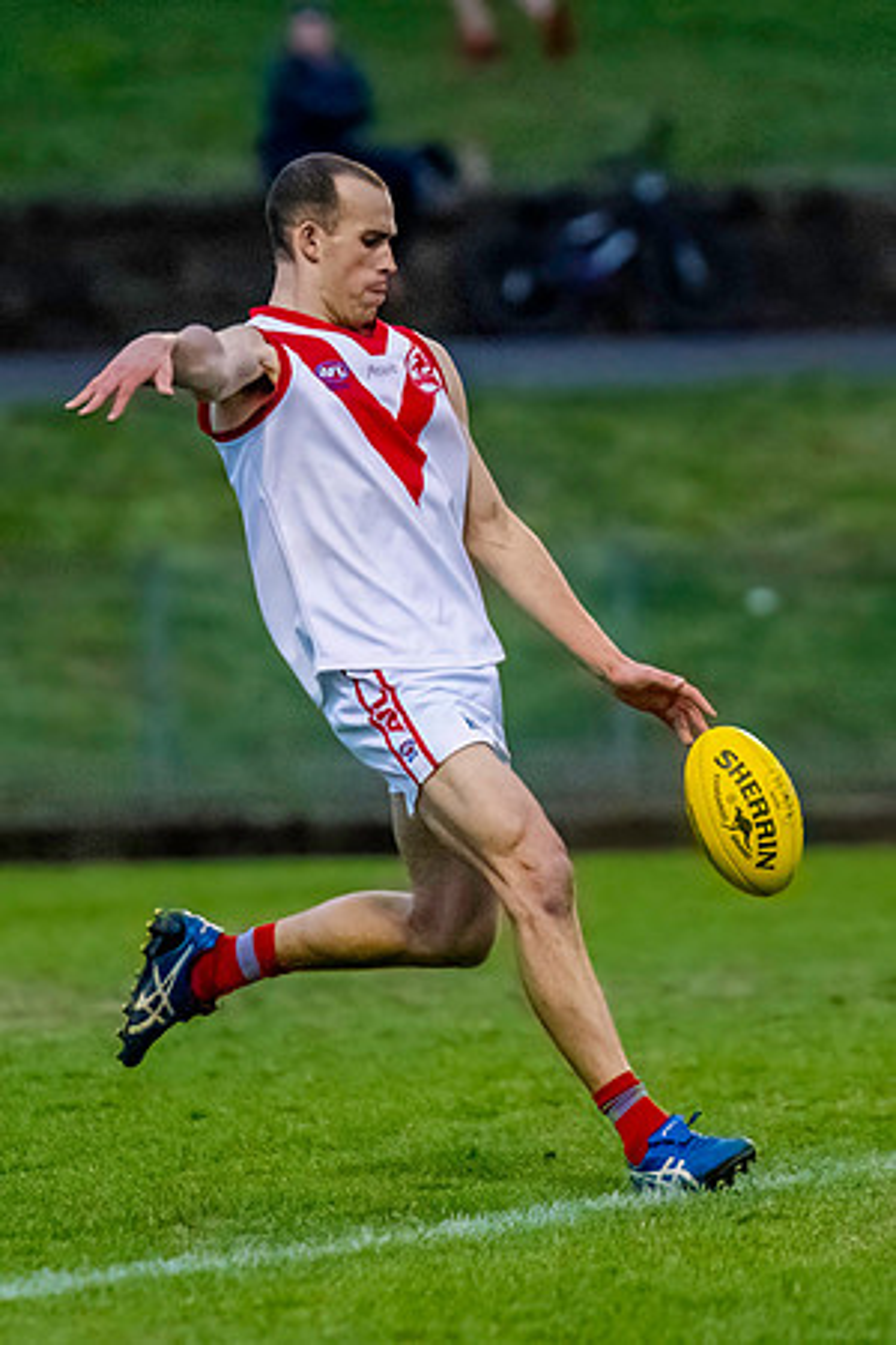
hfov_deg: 2.0
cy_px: 524
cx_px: 305
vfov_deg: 3.1
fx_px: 25222
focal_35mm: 676
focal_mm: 330
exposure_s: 1/1600
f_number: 4
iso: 10000
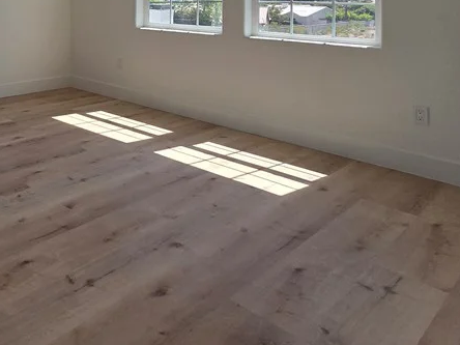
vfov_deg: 40.2
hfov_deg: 45.8
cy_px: -11
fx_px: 399
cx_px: -39
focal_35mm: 30
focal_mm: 2.2
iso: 50
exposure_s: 1/955
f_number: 2.2
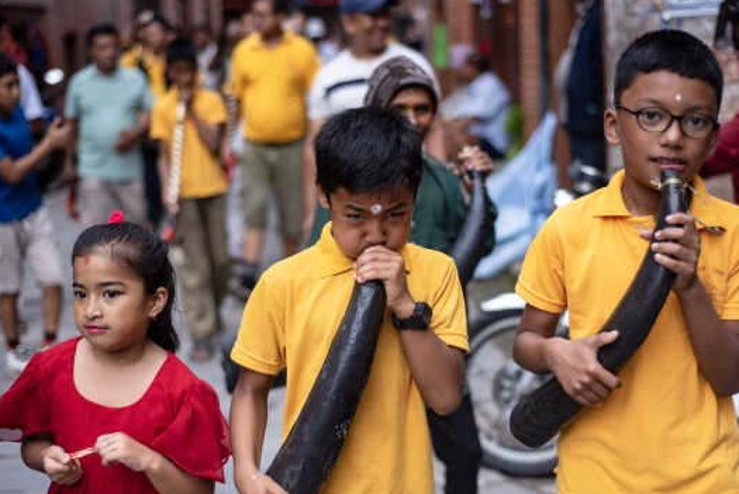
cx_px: 372
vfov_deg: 23.8
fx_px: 1171
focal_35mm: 57
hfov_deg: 35.0
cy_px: 255
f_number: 2
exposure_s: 1/4000
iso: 1250
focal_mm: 50
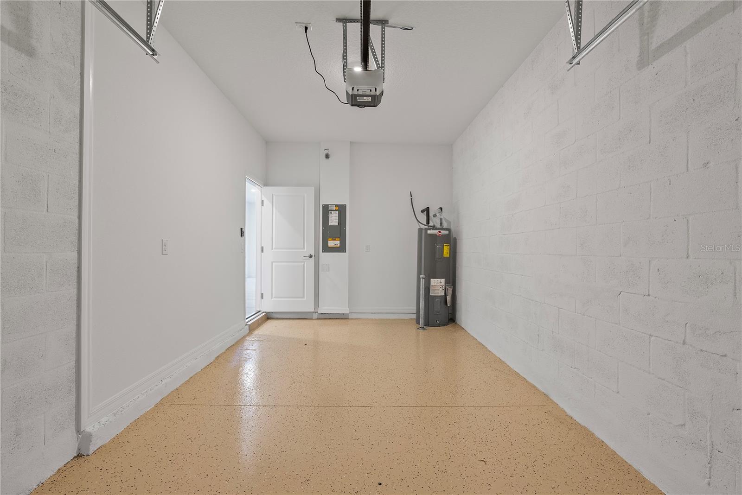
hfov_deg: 96.7
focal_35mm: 16
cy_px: 248
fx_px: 330
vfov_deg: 73.8
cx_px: 371
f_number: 8
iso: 640
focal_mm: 16
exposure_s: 1/2
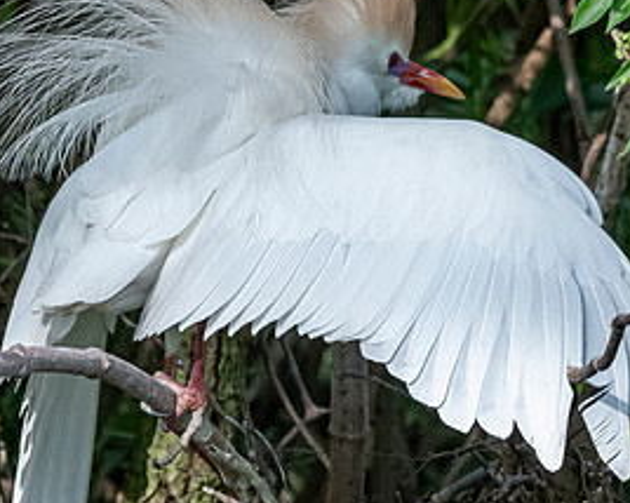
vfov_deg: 1.4
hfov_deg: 1.7
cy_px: 42
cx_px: 914
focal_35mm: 1138
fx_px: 21203
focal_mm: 260
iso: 2000
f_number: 8
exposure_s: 1/2500
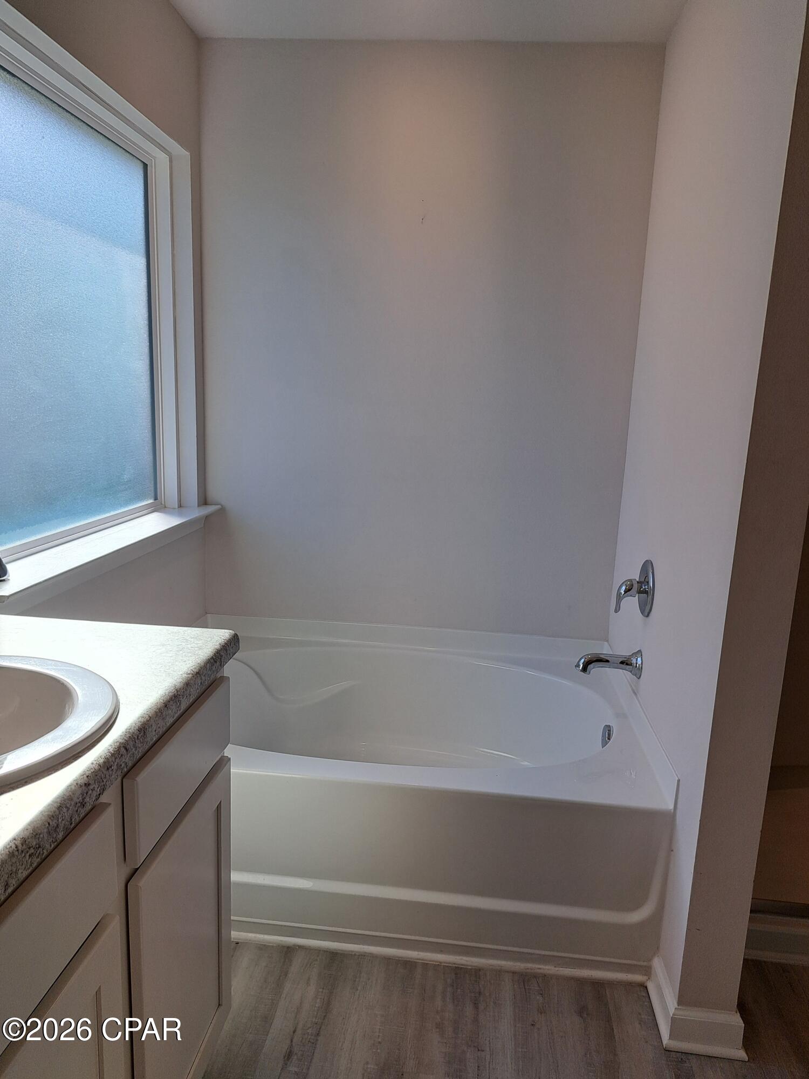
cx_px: 404
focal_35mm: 24
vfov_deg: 71.6
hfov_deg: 56.8
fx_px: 748
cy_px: 540
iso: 50
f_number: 1.8
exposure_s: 1/277
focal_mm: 5.23
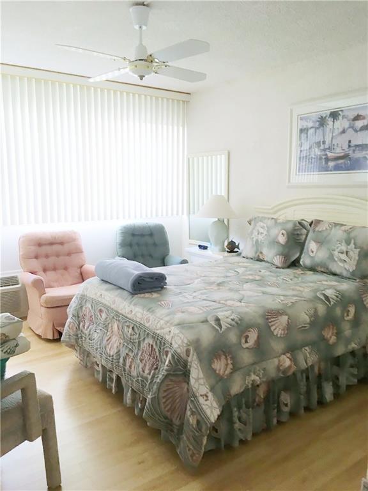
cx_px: 184
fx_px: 411
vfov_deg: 61.7
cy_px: 246
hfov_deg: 48.2
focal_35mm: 29
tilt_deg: -12.6
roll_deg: +0.4
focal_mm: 4.15
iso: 64
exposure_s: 1/30
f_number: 2.2
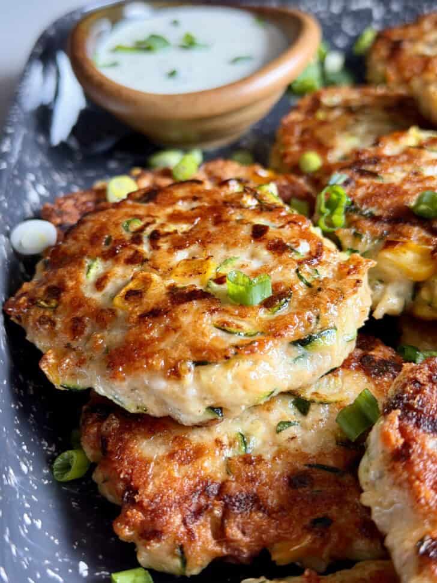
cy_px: 292
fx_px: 808
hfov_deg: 30.3
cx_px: 218
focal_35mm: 48
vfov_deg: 39.7
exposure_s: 1/60
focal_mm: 6.8
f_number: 1.8
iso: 125
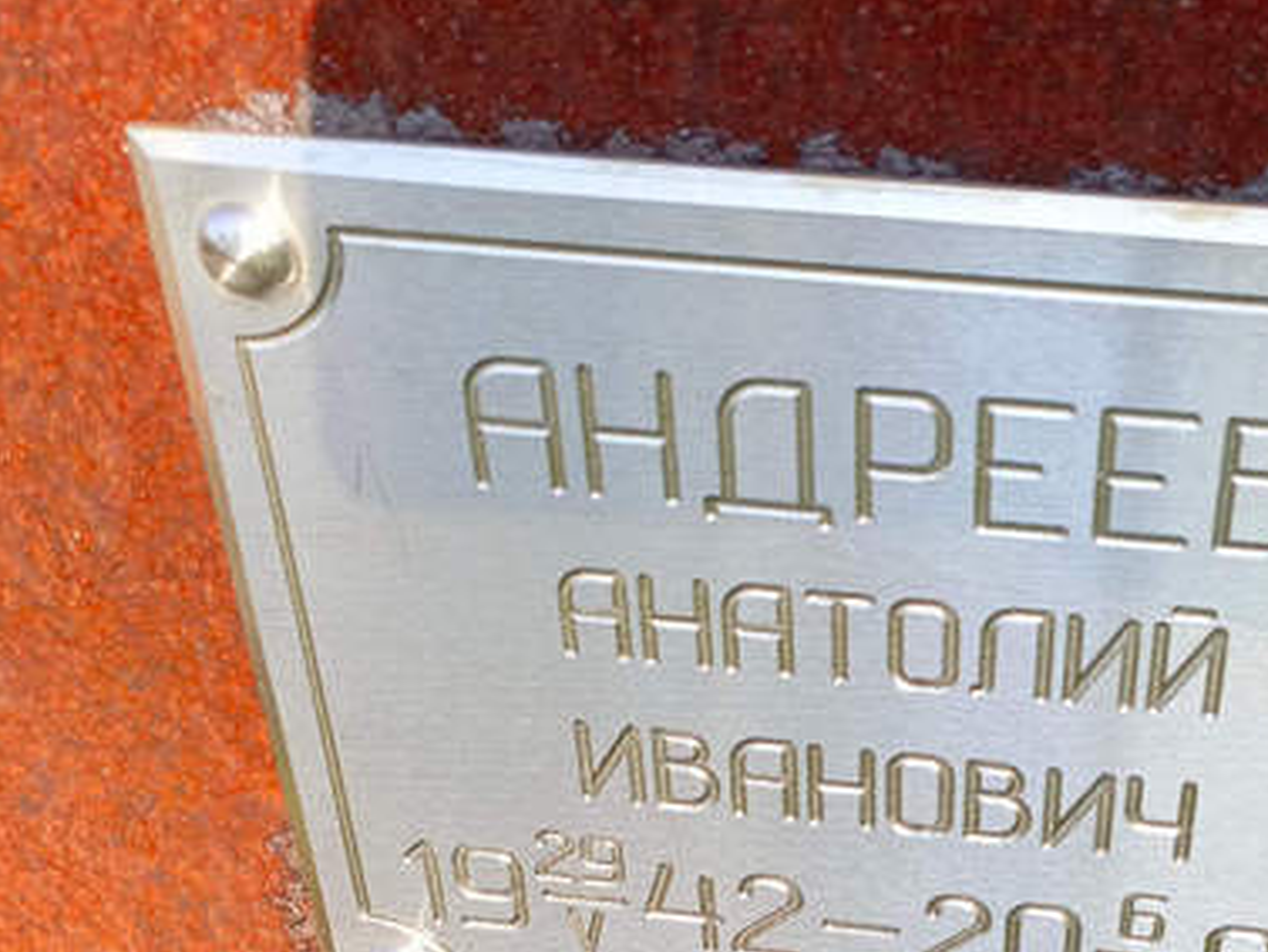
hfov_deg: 35.6
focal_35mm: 53
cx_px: 908
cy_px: 969
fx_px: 1942
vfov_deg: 26.0
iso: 108
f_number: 1.69
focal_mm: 4.76
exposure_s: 1/175
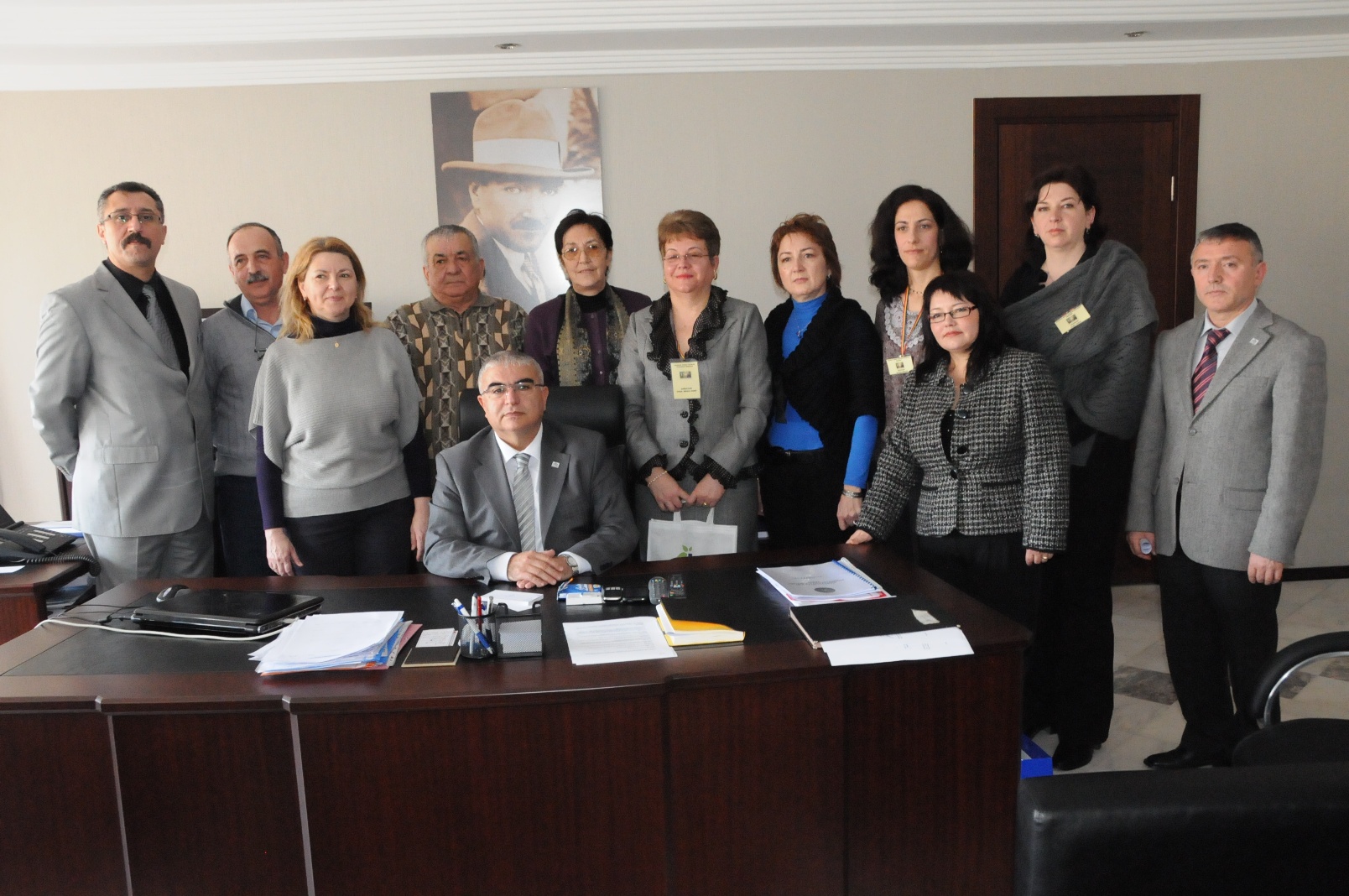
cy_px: 448
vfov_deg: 39.9
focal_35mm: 33
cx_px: 674
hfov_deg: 57.3
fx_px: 1235
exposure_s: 1/60
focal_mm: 22
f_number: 7.1
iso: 3200
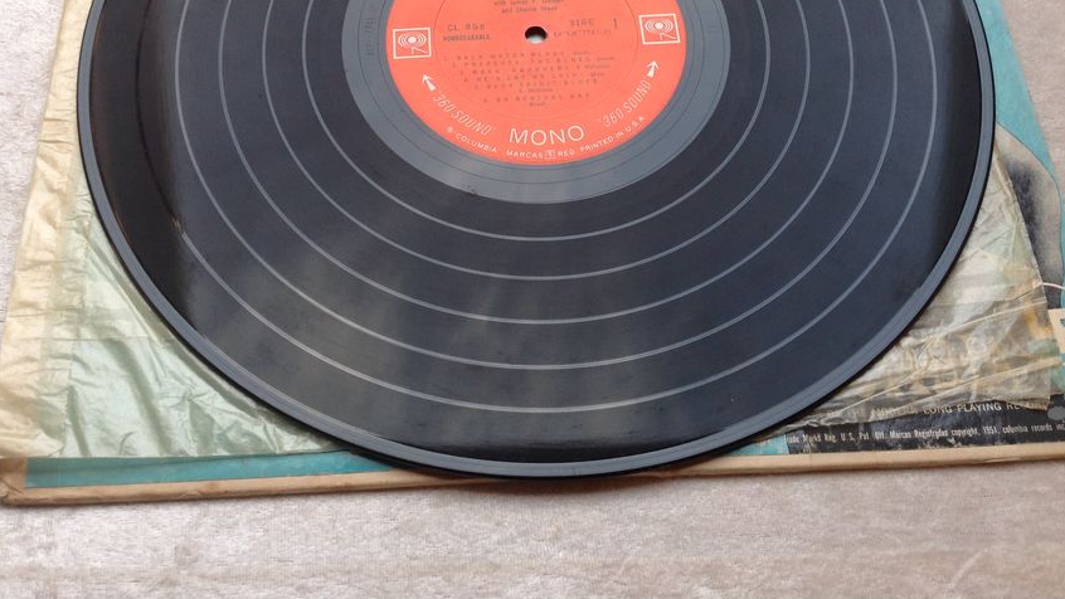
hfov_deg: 45.5
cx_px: 525
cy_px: 139
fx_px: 1271
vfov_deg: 26.1
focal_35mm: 45
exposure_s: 1/24
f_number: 2.4
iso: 50
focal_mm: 4.28
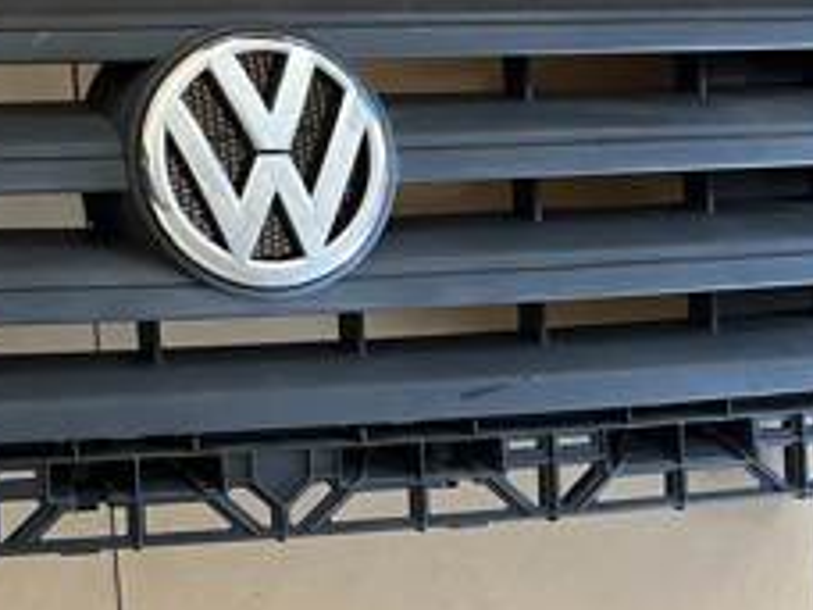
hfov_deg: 25.7
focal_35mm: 73
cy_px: 250
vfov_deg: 20.1
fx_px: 1714
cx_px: 61
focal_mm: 5.1
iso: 500
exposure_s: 1/59
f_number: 1.6
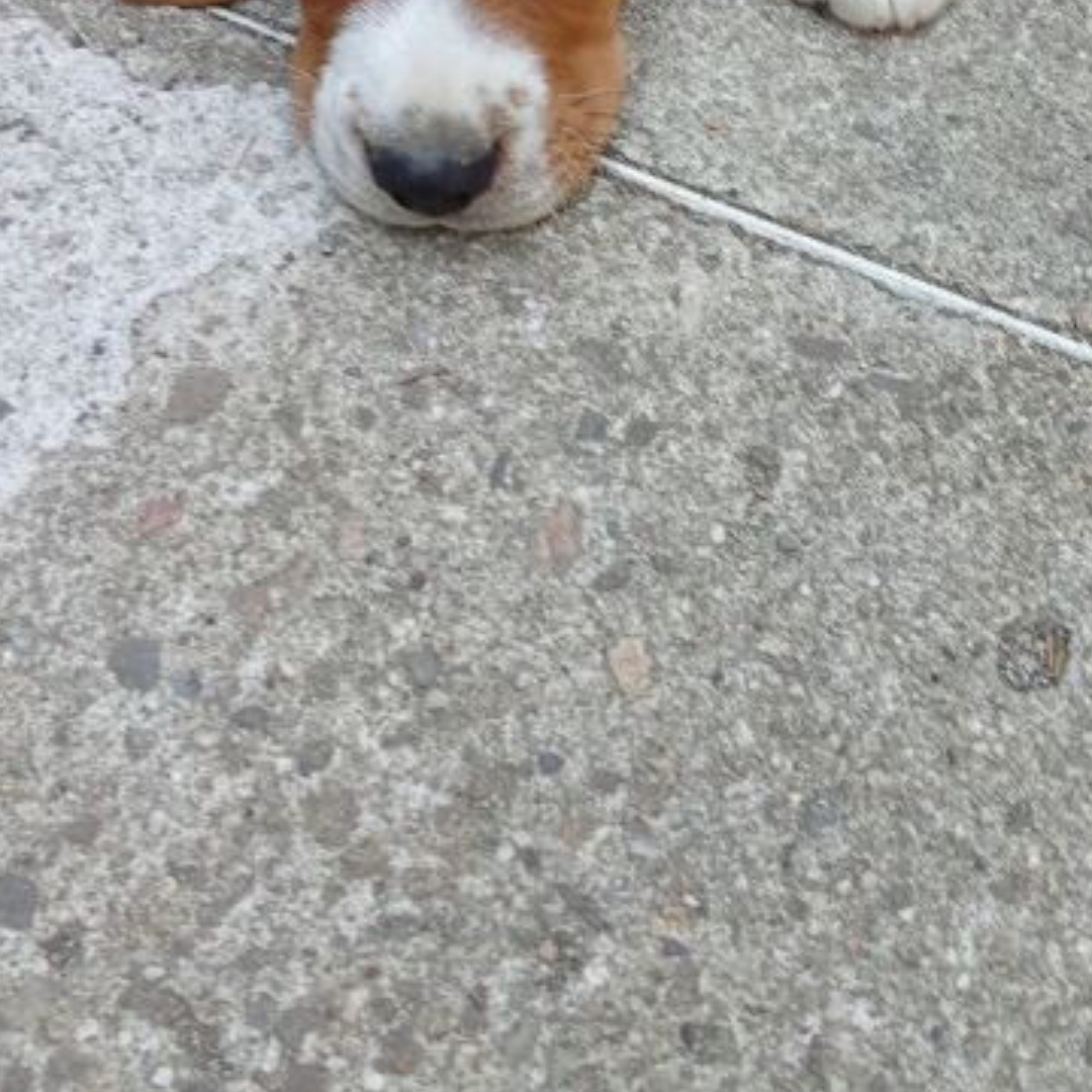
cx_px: 607
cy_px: 200
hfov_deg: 38.3
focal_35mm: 44
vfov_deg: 36.9
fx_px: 1570
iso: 125
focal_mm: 2.78
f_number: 2
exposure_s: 1/50
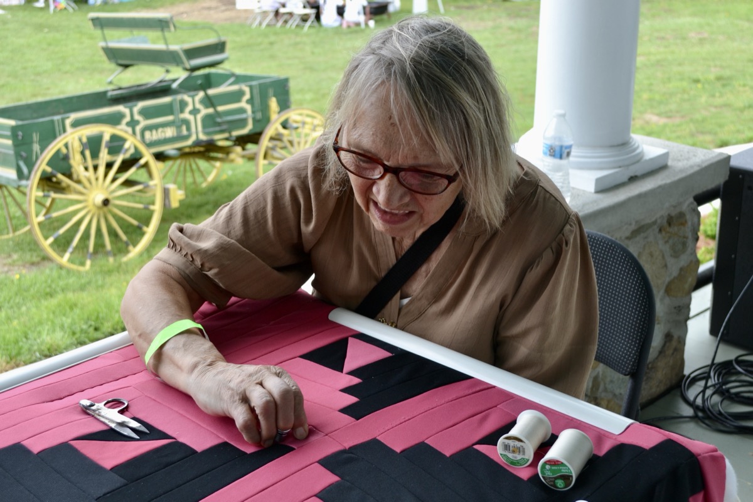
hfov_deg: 41.1
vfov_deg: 28.1
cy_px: 251
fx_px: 1004
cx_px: 376
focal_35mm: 48
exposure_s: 1/125
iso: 160
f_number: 5.6
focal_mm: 32
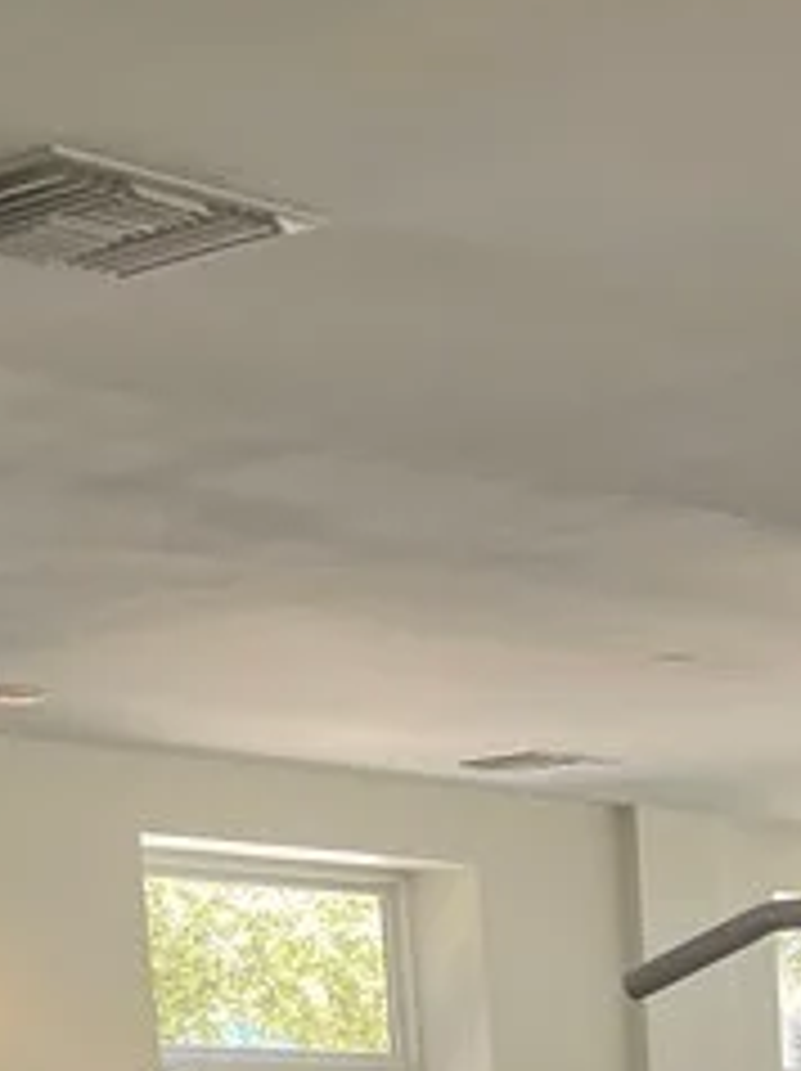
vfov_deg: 14.7
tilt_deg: -13.1
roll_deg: +1.8
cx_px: 1071
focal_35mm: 112
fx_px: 3462
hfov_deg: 12.7
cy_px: 2106
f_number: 1.6
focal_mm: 4.2
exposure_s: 1/121
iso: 80
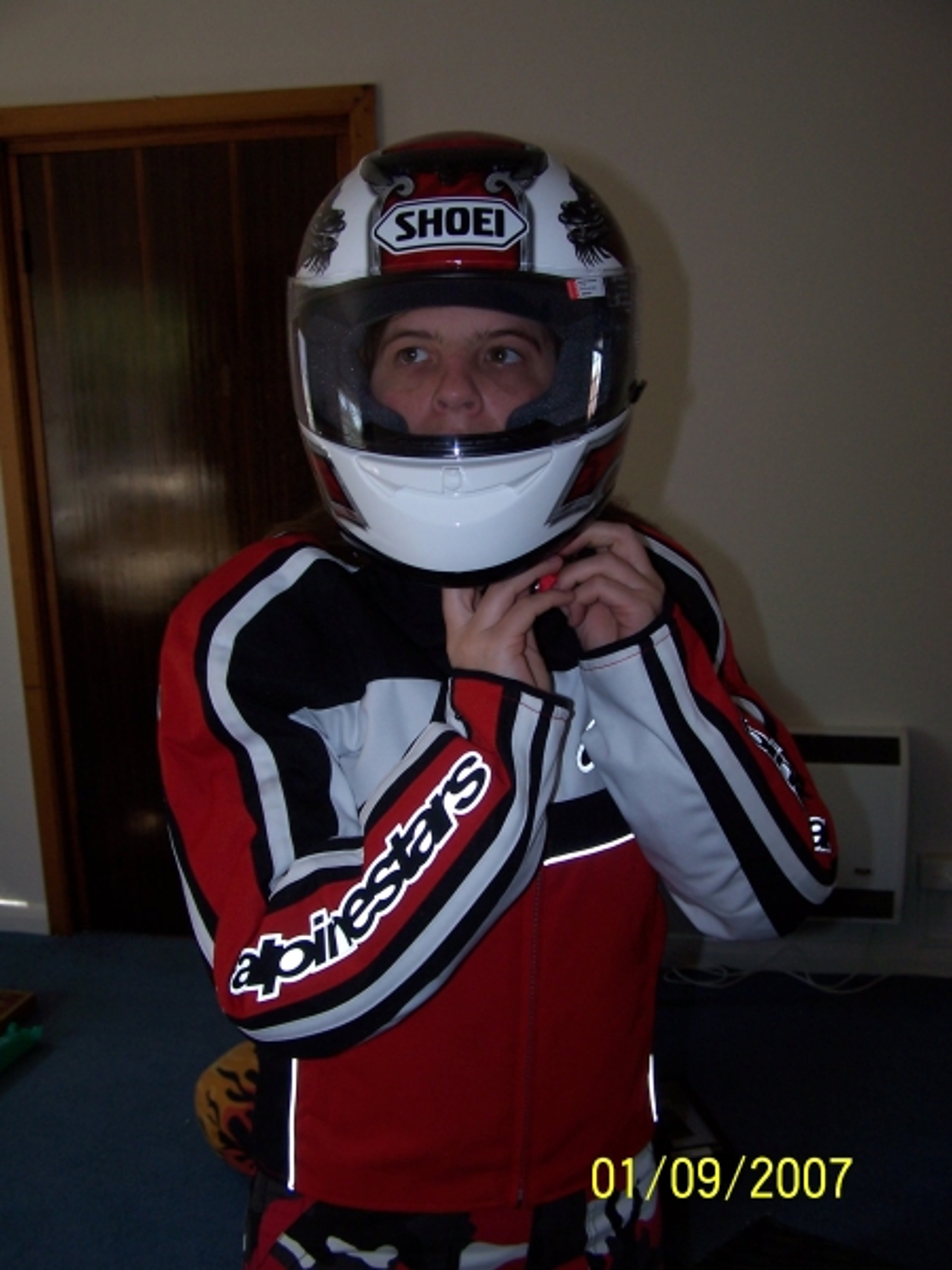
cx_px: 476
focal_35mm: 38
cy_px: 635
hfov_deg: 37.7
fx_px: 1393
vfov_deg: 49.0
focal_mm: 6.3
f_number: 2.8
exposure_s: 1/60
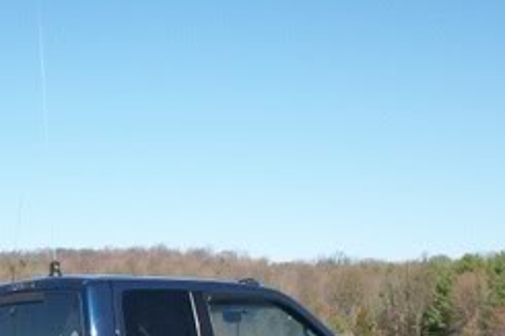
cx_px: 132
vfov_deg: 15.0
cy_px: 439
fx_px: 1220
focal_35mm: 87
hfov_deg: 23.2
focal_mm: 5.7
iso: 200
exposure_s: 1/320
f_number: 8.8
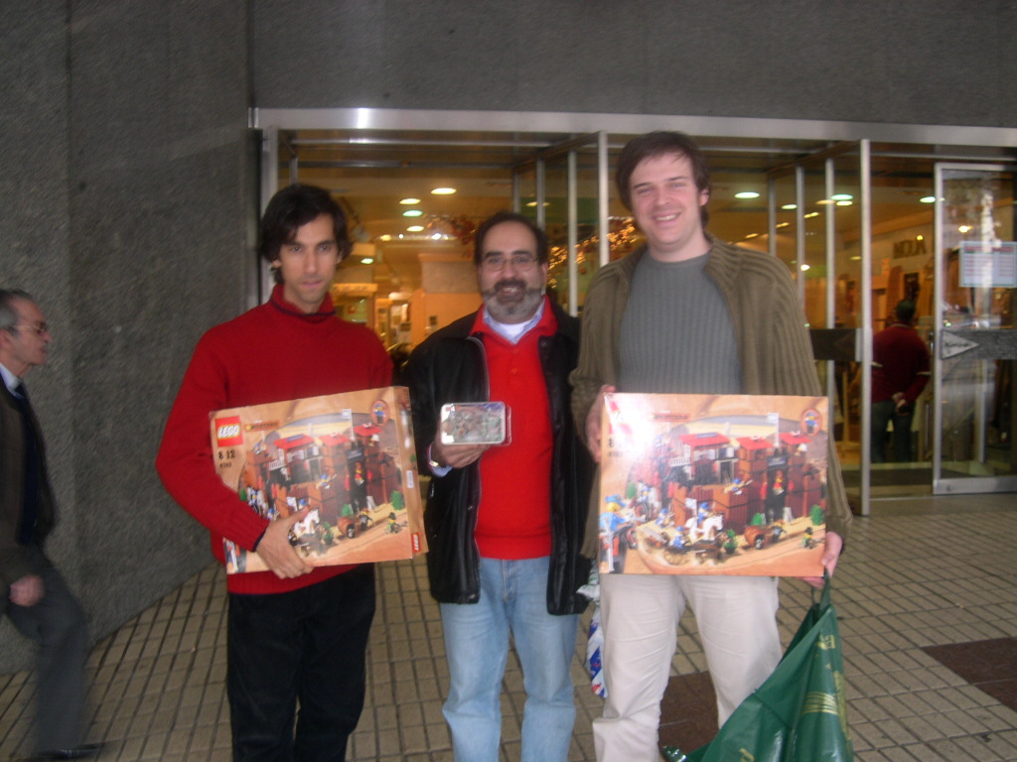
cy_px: 381
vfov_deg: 37.7
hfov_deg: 49.0
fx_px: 1116
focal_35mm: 38
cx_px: 508
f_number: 2.8
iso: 100
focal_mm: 8
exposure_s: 1/30
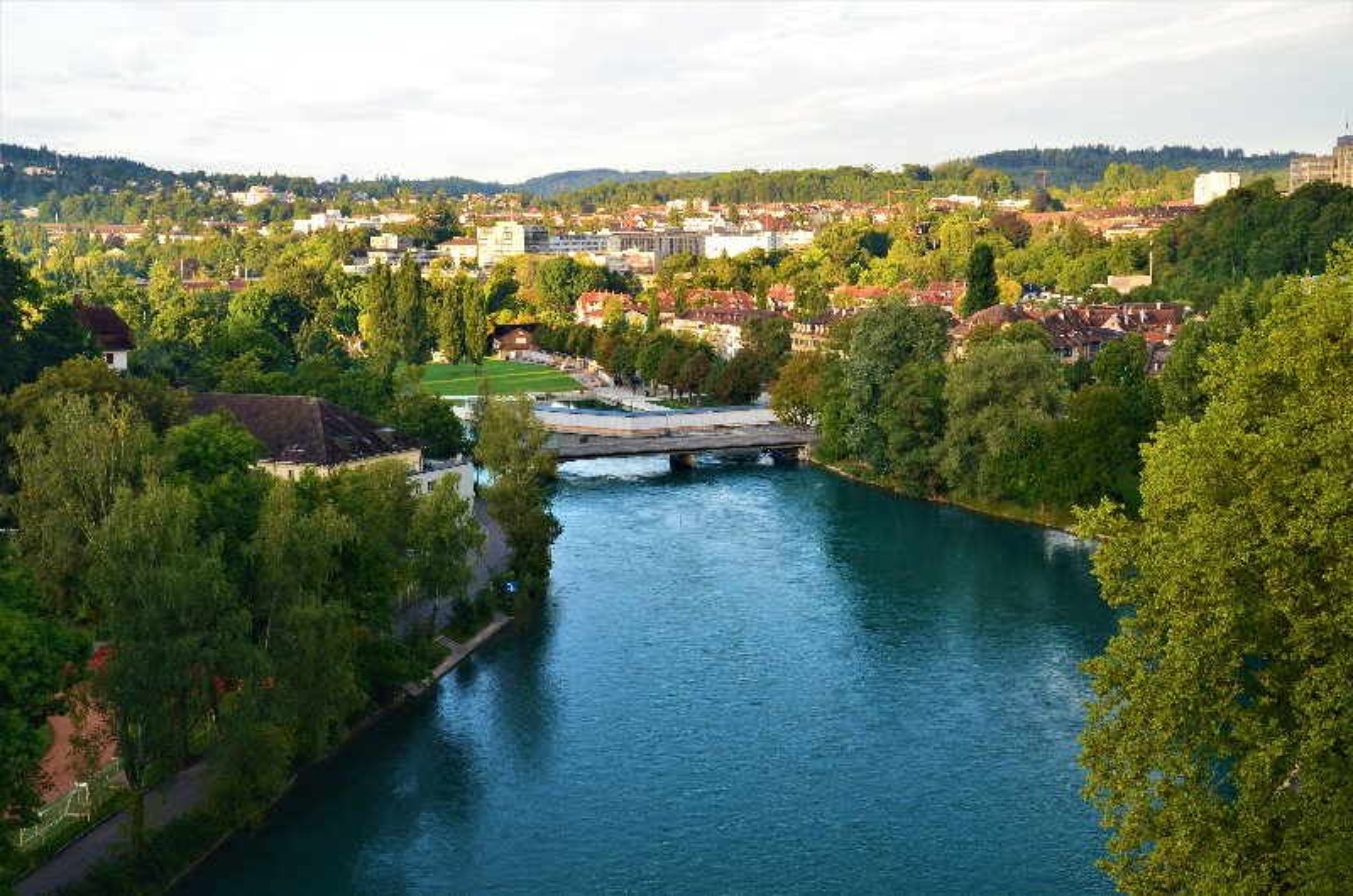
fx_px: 1688
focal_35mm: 45
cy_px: 448
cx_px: 676
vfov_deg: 29.7
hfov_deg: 43.7
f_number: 8
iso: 400
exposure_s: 1/80
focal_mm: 30
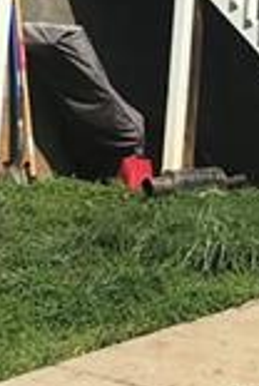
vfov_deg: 13.9
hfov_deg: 9.5
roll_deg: -3.3
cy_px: -35
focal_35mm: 144
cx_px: 274
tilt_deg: +7.3
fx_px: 1547
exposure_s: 1/5319
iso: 20
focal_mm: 3.99
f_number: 1.8
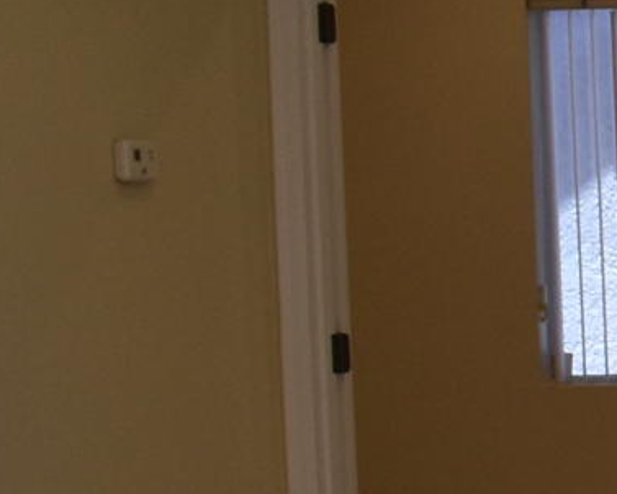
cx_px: 1962
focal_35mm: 224
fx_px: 4093
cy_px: 617
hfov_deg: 7.4
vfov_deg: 6.9
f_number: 3.8
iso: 560
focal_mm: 20
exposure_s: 1/250
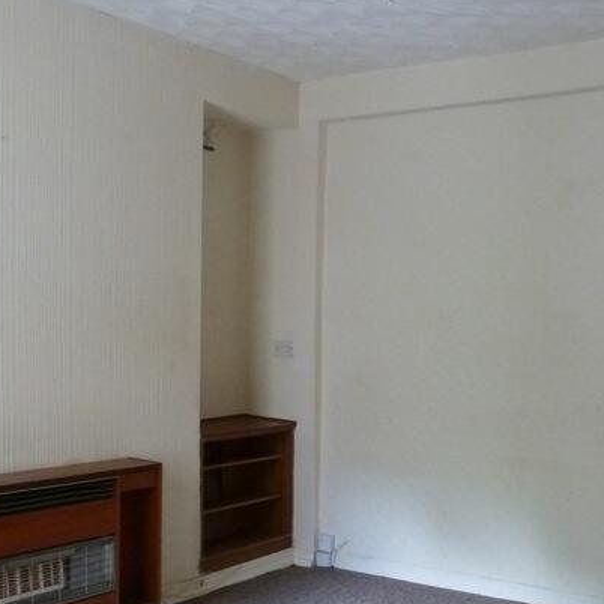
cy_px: 397
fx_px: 869
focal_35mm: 44
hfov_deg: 37.6
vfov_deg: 38.0
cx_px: 437
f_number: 3.3
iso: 400
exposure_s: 1/20
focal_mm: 4.1
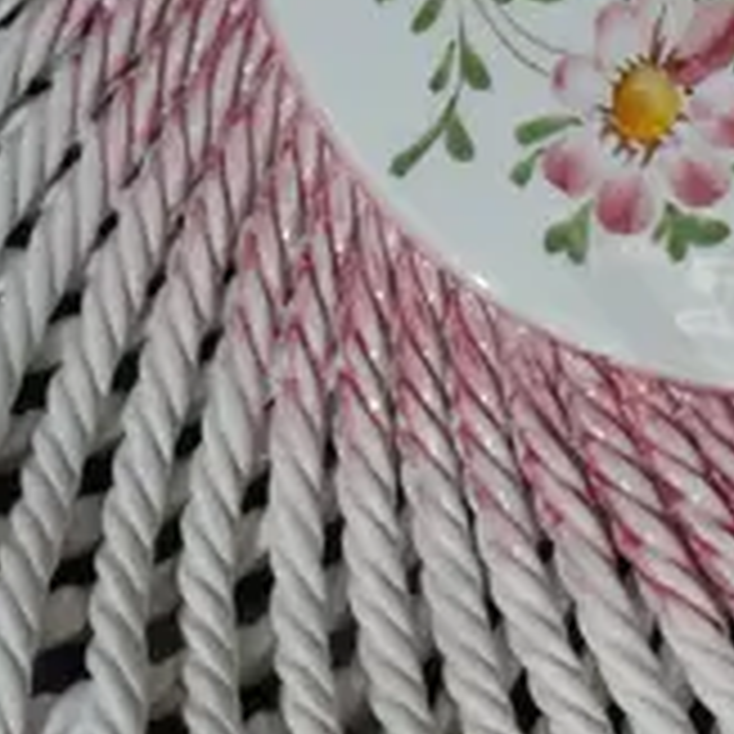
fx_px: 7485
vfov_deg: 5.6
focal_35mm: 312
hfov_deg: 5.5
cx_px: 1198
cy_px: 20
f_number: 5.3
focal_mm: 28
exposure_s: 1/60
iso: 800
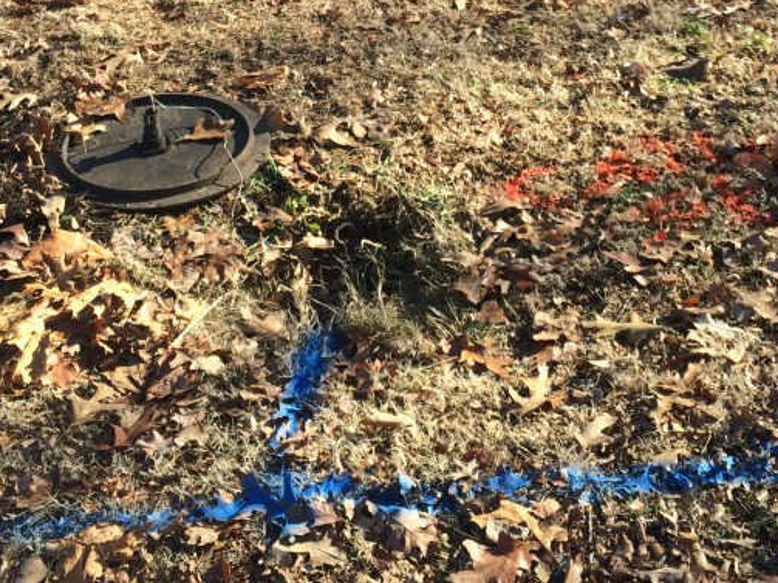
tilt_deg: -25.4
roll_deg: +2.2
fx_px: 1326
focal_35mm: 59
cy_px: 66
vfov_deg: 24.2
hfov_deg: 32.6
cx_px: 479
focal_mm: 4.15
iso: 32
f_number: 2.2
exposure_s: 1/586
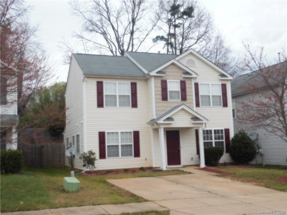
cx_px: 144
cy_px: 108
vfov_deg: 36.0
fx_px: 332
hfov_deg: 46.8
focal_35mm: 40
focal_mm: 7.1
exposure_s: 1/400
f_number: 3.6
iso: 125
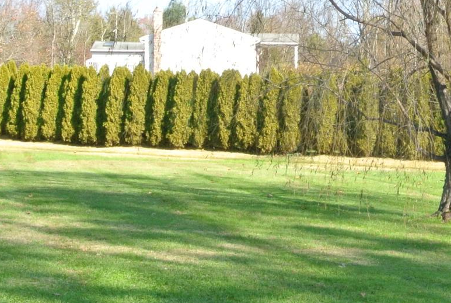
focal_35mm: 98
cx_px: 404
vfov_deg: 14.0
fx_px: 1230
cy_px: 99
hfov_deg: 20.4
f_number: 16
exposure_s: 1/60
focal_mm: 14
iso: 400
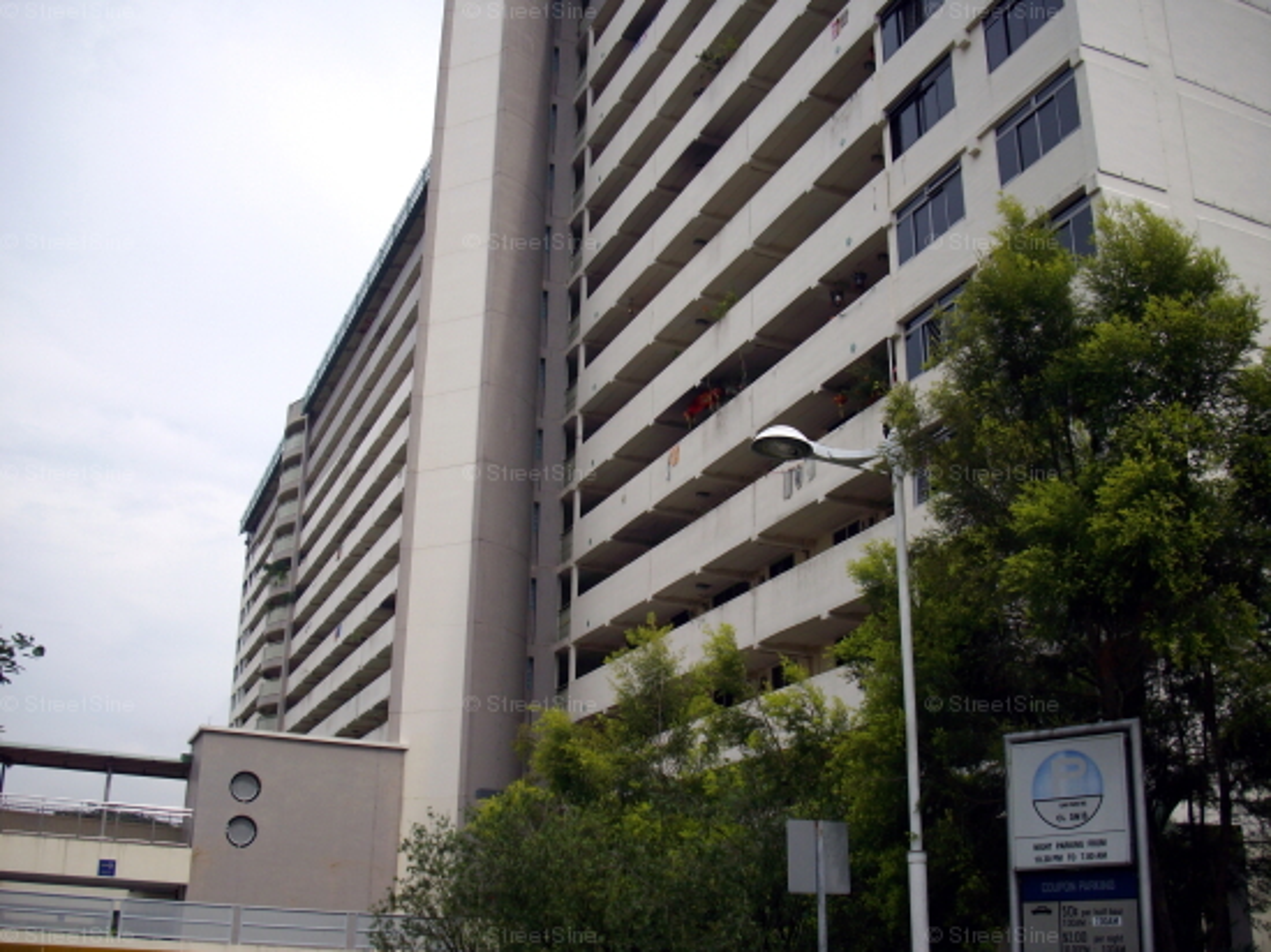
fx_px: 1358
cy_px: 476
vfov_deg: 38.6
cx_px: 636
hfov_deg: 50.2
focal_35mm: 37
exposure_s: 1/320
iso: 80
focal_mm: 6.2
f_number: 5.6
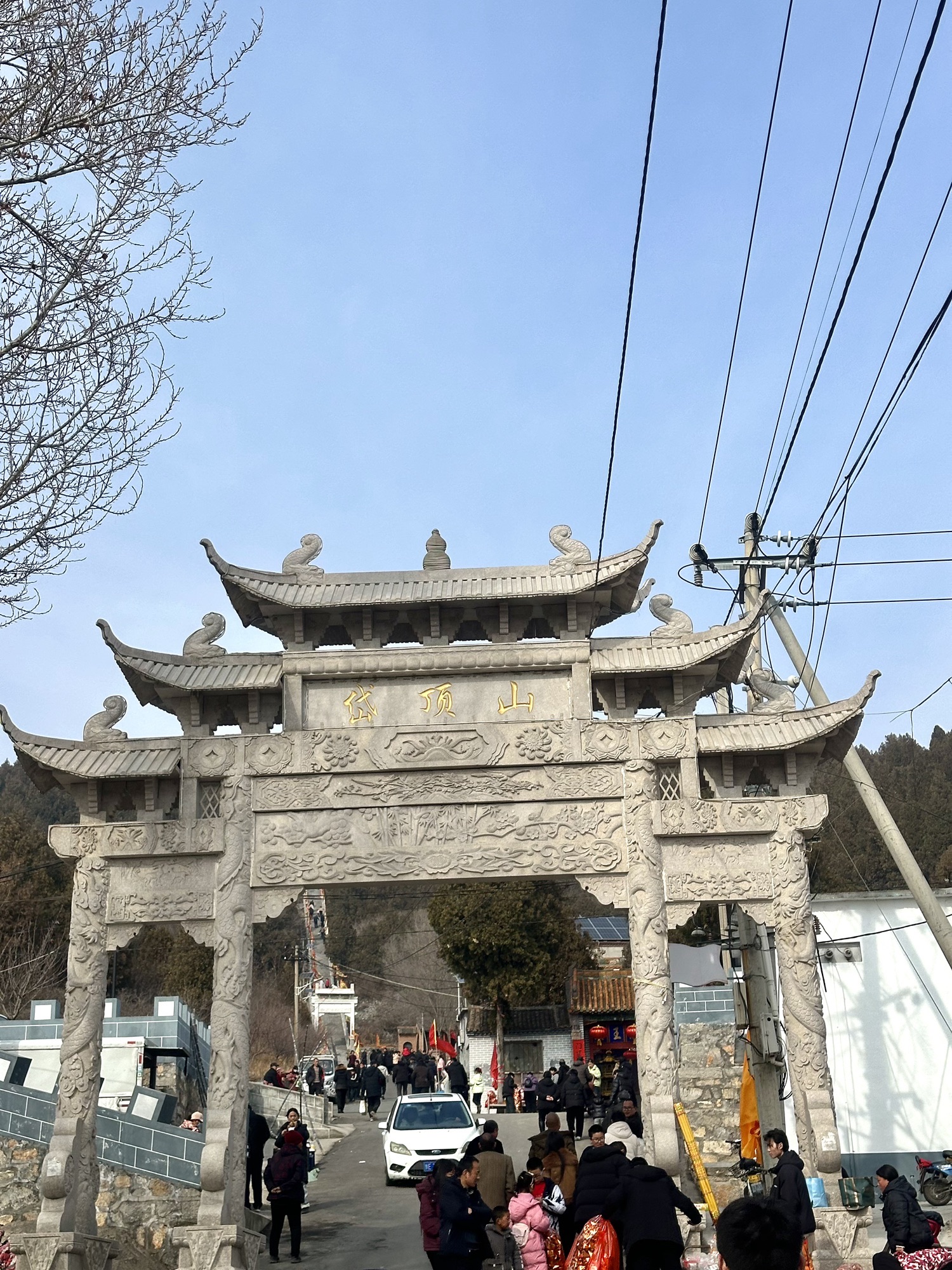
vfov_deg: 39.7
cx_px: 476
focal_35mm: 48
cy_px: 635
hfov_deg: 30.3
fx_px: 1760
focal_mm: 6.86
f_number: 1.78
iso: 64
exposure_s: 1/4184
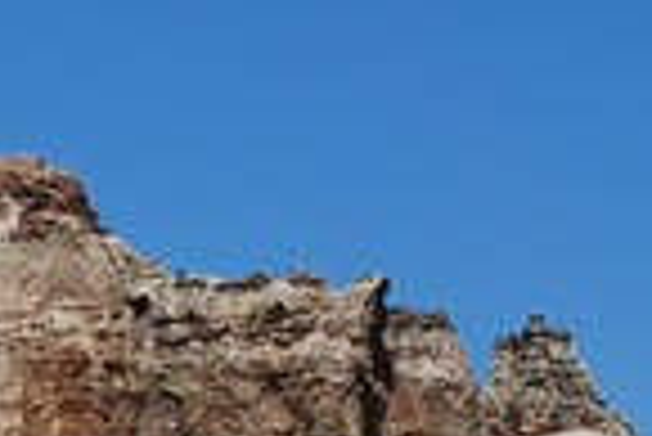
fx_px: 5692
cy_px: 690
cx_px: -405
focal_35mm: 314
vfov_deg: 4.4
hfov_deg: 6.4
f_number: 8
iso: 100
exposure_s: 1/250
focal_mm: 38
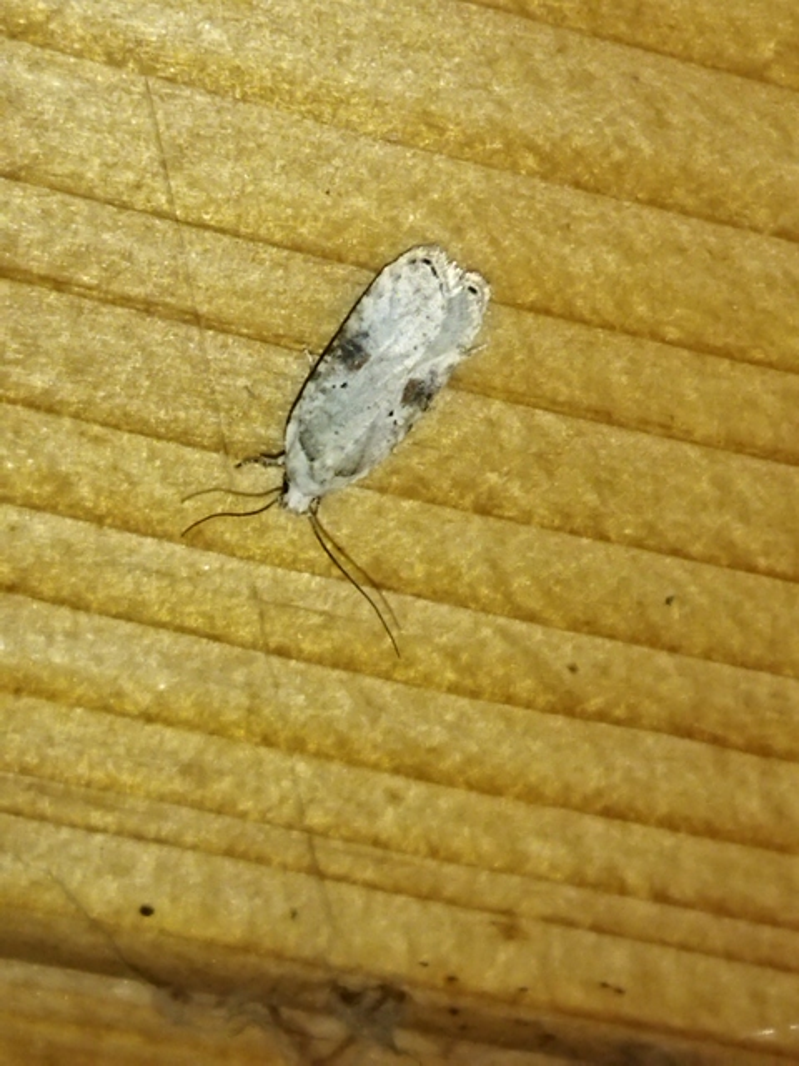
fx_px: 831
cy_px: 533
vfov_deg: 65.3
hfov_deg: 51.4
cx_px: 400
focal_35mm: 27
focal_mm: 4.71
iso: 170
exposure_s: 1/100
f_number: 1.79
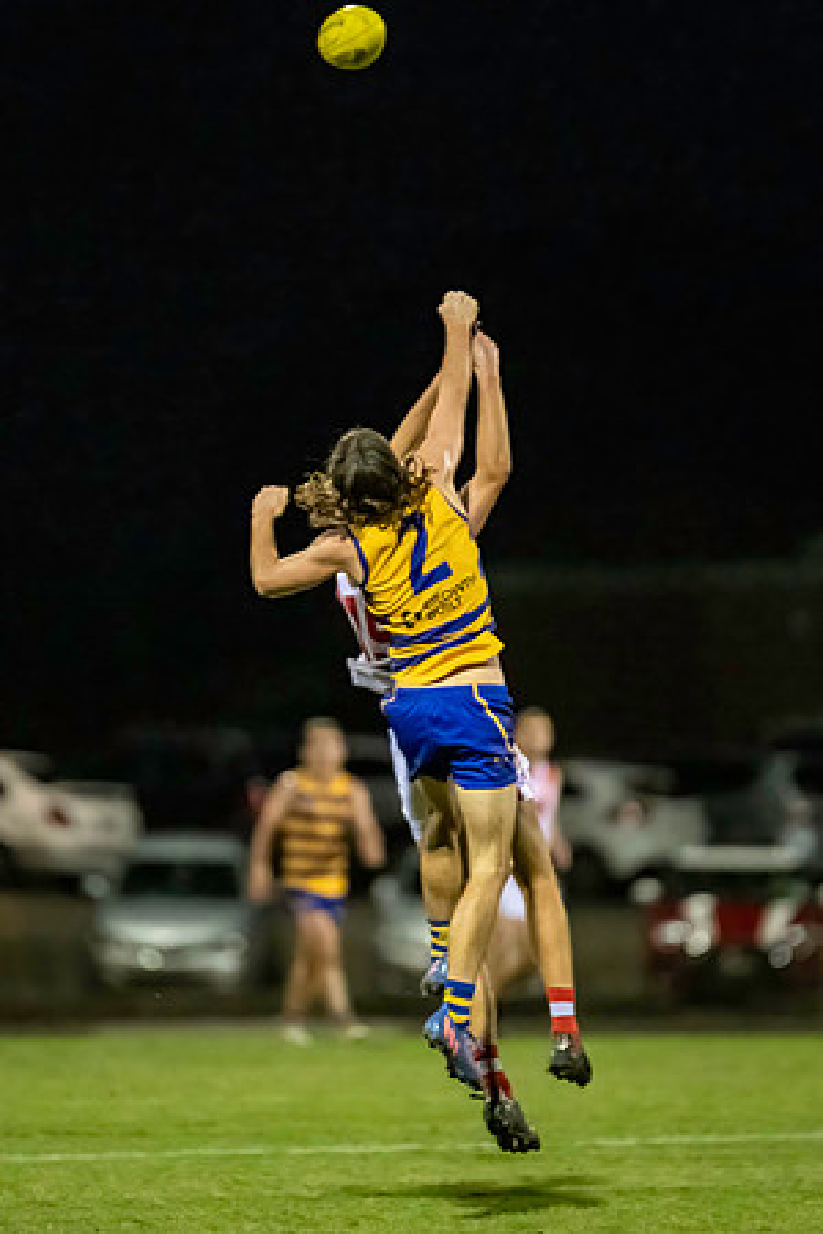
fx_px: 16449
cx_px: 236
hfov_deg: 2.9
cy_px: 632
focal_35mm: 480
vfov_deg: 4.3
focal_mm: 300
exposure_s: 1/1250
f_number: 2.8
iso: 10000
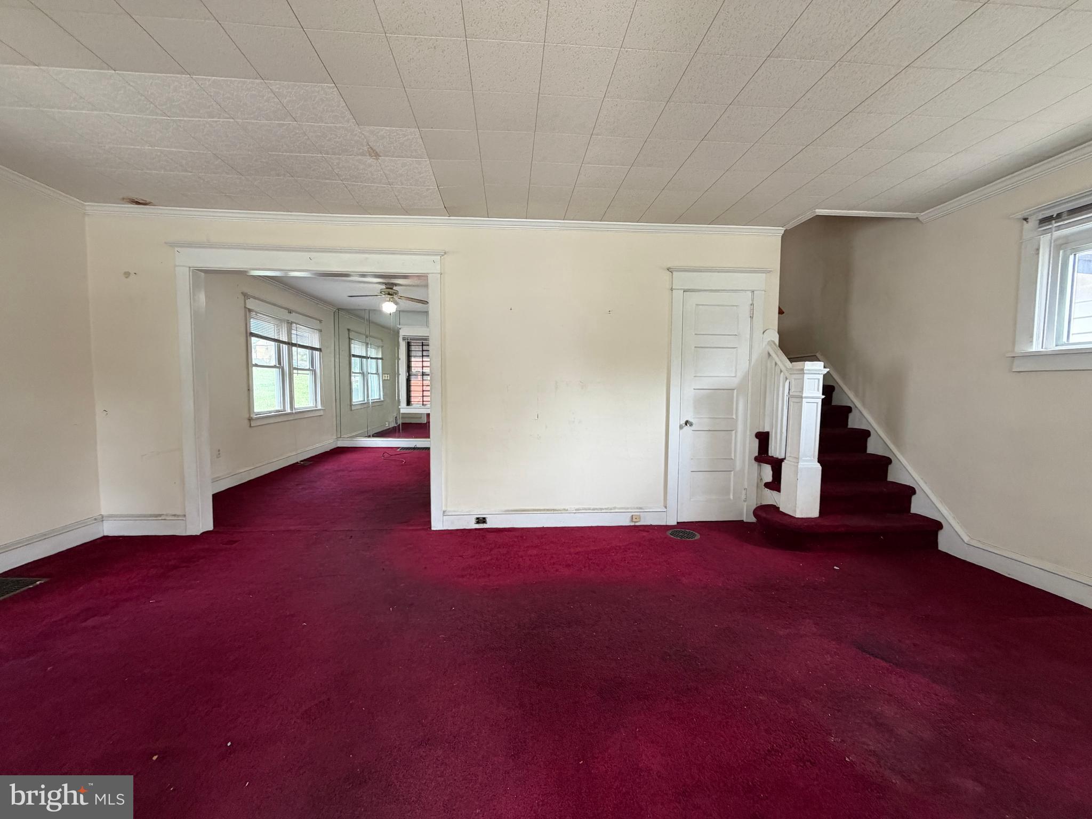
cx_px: 546
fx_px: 442
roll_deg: +0.4
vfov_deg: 85.7
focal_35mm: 14
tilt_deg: -3.6
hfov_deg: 102.1
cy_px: 410
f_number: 2.2
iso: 250
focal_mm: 2.22
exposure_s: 1/121
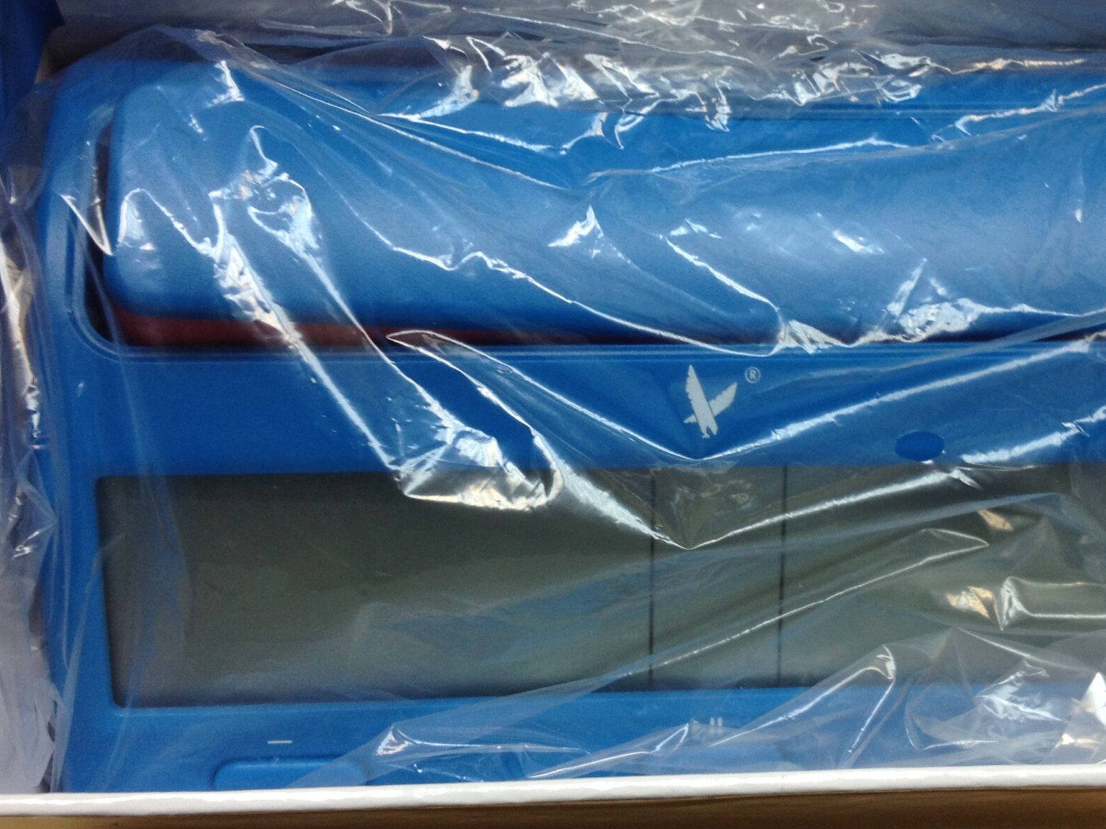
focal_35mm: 57
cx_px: 717
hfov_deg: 33.5
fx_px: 1821
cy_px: 352
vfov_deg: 25.6
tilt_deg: -71.4
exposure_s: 1/40
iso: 50
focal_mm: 4.28
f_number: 2.4
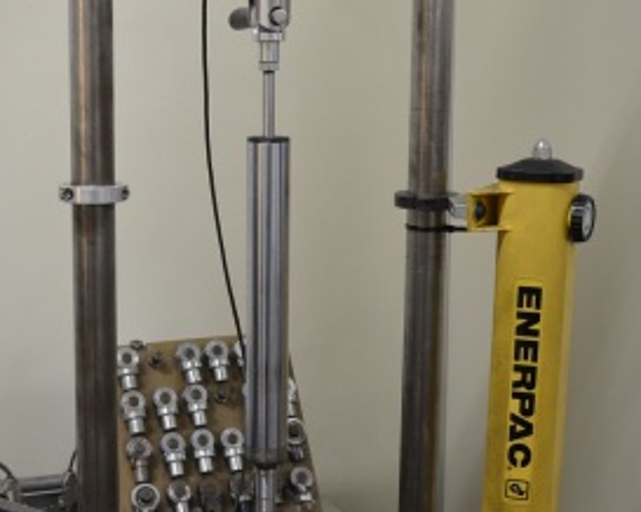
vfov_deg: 25.4
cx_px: 209
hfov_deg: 31.2
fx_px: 1137
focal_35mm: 60
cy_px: 233
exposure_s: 1/60
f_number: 3.8
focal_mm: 22
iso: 800
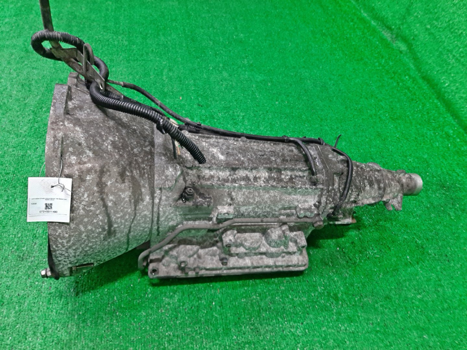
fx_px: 351
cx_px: 234
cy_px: 175
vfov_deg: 53.1
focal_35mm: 26
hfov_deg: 67.3
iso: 156
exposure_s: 1/50
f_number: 1.7
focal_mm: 3.93
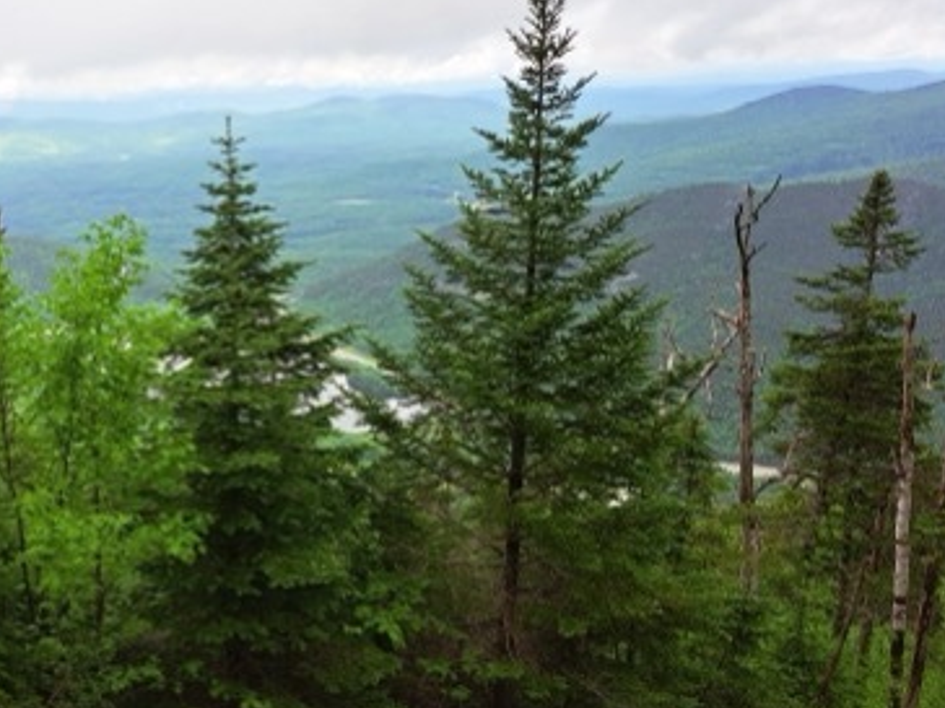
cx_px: 222
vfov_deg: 37.7
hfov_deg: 47.0
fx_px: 1037
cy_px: 381
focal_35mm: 38
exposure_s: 1/574
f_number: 1.8
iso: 50
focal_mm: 5.23
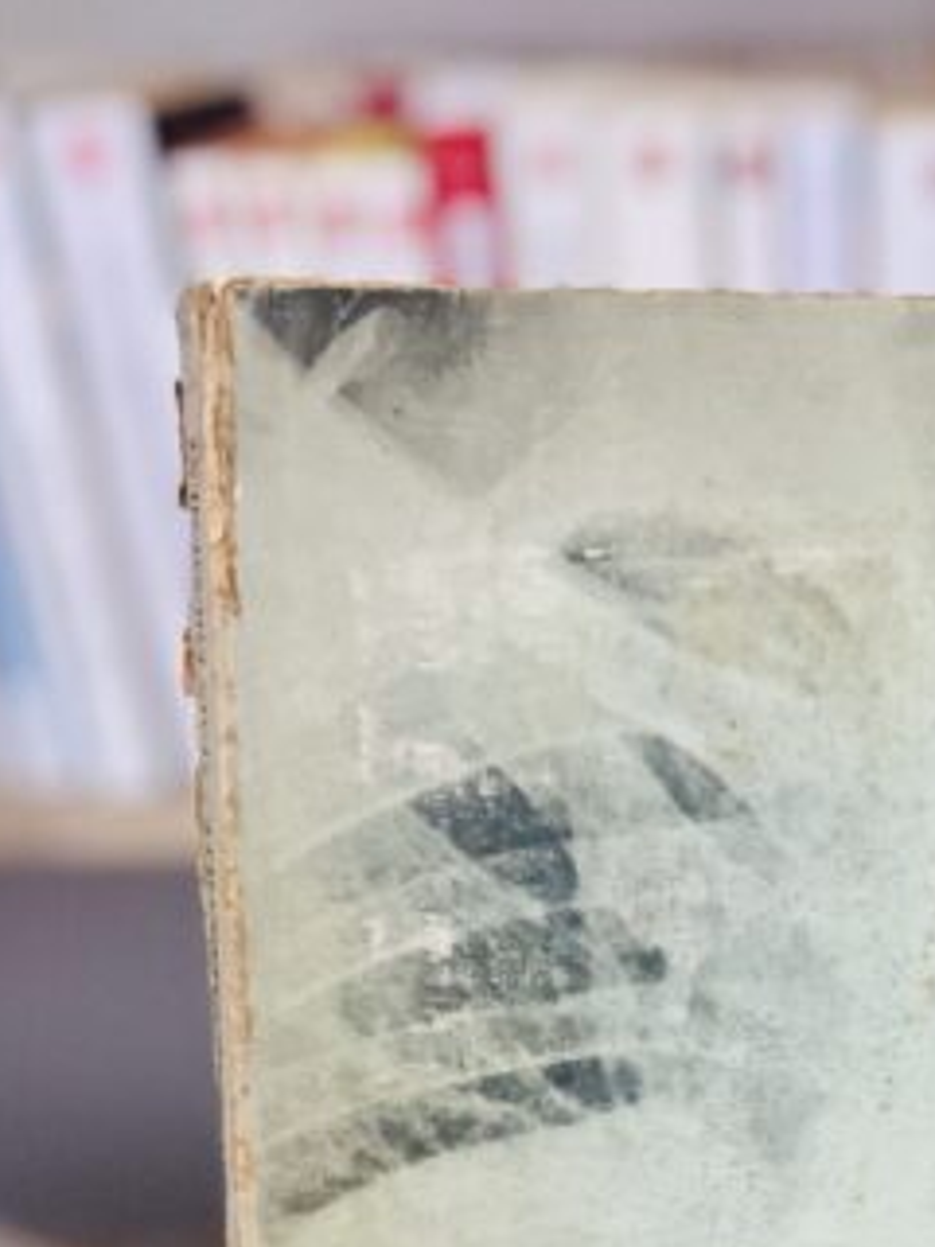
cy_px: 1348
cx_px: 939
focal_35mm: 65
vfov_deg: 27.5
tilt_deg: -32.9
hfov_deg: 21.8
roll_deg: -0.1
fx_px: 2341
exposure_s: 1/56
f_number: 1.5
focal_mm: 5.7
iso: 500
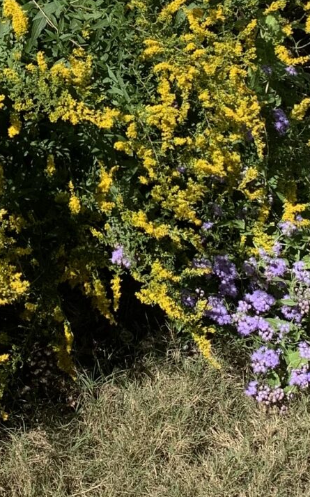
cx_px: -10
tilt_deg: -21.7
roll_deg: -1.9
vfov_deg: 20.3
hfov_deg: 13.0
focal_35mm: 99
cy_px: -2
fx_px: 1340
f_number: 1.8
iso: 25
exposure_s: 1/2481
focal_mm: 4.25
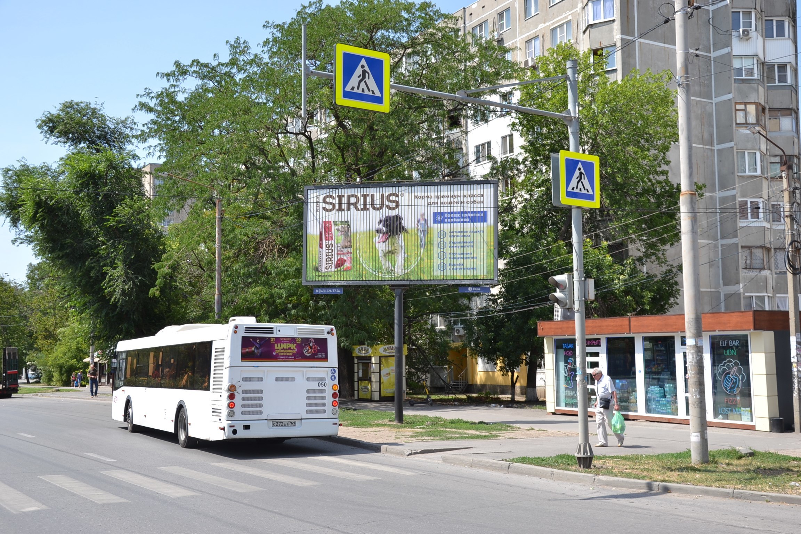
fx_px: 868
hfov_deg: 49.6
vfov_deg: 34.2
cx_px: 400
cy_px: 267
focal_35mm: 39
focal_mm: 26
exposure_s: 1/200
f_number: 5.6
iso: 100
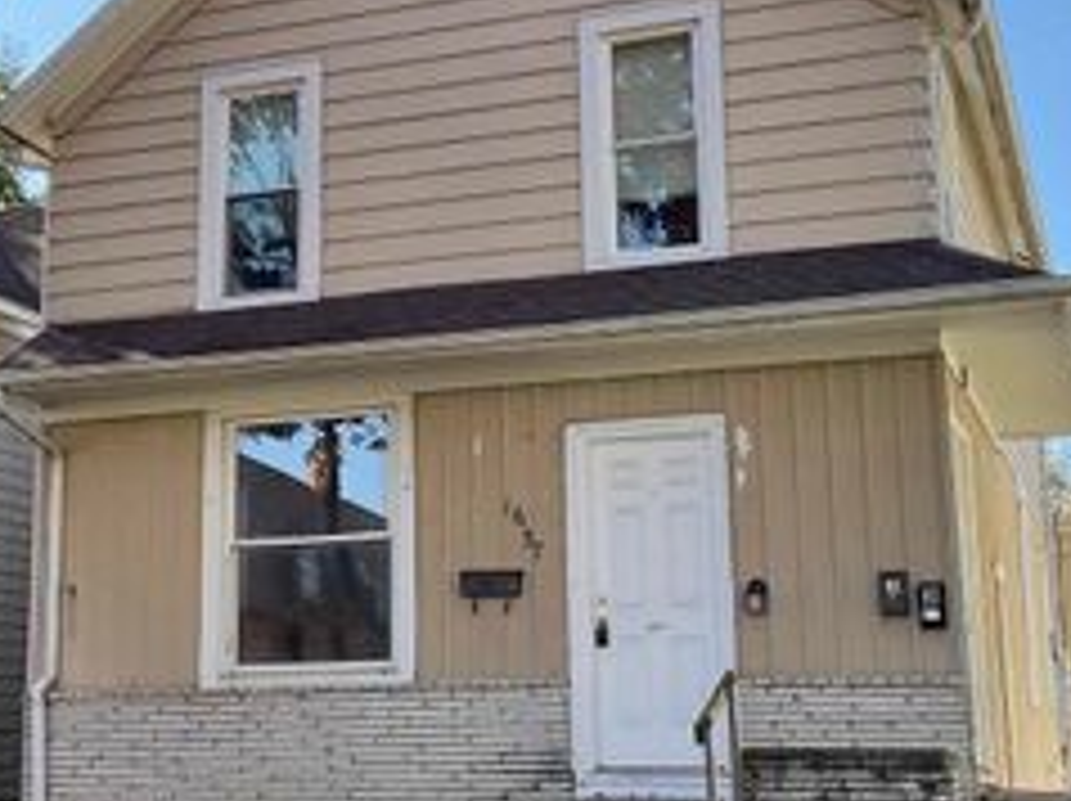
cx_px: 410
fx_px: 1885
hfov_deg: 31.6
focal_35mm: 61
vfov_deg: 24.0
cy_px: 362
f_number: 1.8
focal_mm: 3
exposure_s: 1/514
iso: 16
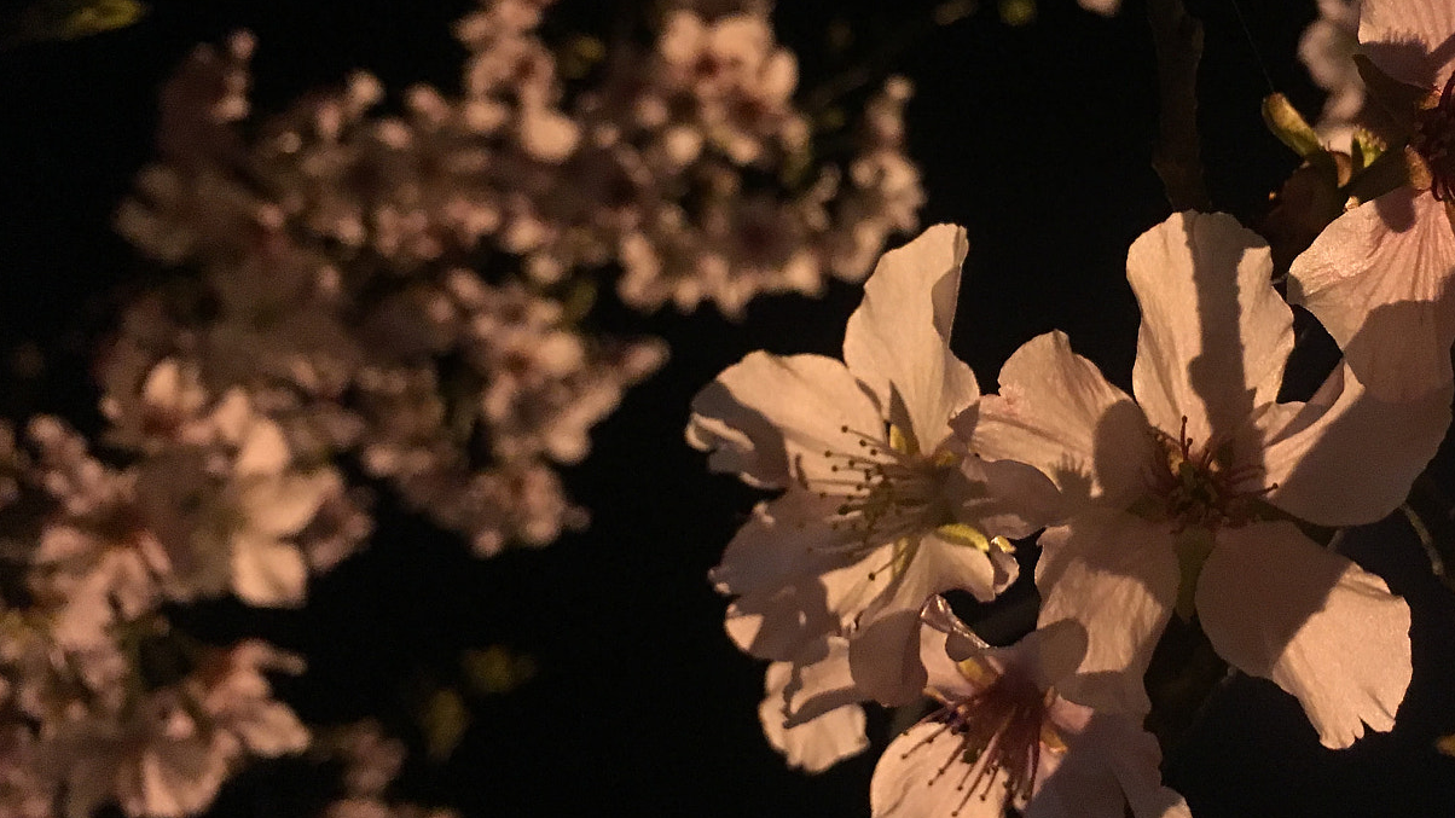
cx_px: 940
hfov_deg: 47.8
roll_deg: +0.4
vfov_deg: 28.2
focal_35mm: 42
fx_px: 1620
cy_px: 292
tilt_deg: +34.7
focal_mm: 4.15
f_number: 2.2
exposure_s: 1/15
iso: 200
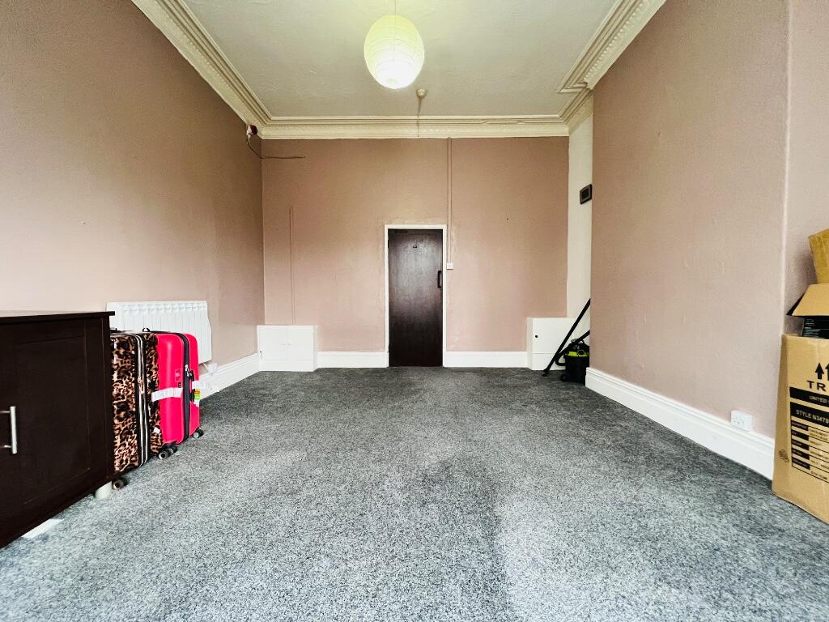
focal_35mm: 13
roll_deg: -0.4
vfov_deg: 89.9
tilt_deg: -3.1
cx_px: 414
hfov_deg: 106.2
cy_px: 311
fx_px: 311
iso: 400
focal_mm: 1.57
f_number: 1.8
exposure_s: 1/56
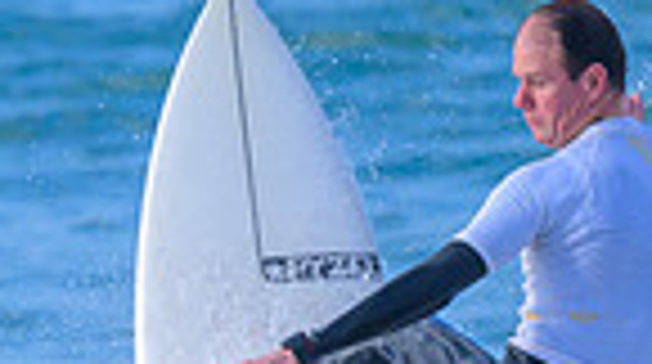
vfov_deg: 0.3
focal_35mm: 4609
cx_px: 275
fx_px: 79551
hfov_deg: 0.5
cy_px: 512
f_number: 6.3
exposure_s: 1/2000
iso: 400
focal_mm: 800
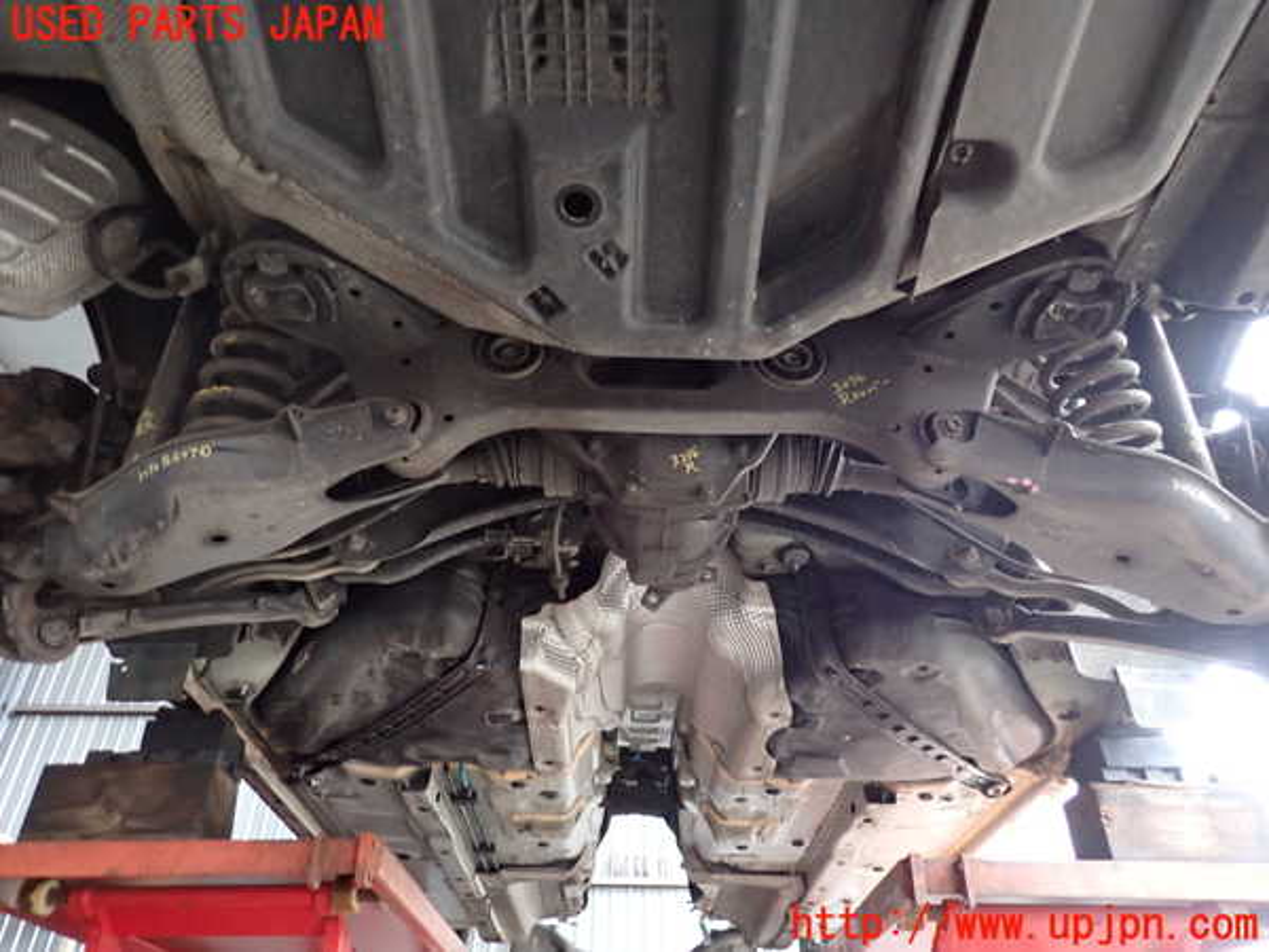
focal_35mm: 25
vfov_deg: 54.9
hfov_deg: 69.4
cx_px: 634
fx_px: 916
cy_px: 476
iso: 640
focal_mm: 4.5
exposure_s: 1/30
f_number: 2
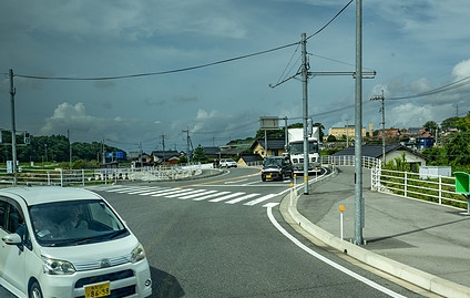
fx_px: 527
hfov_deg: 47.9
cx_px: 270
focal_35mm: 41
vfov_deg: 31.5
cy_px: 182
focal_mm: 28.5
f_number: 11
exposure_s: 1/250
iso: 220
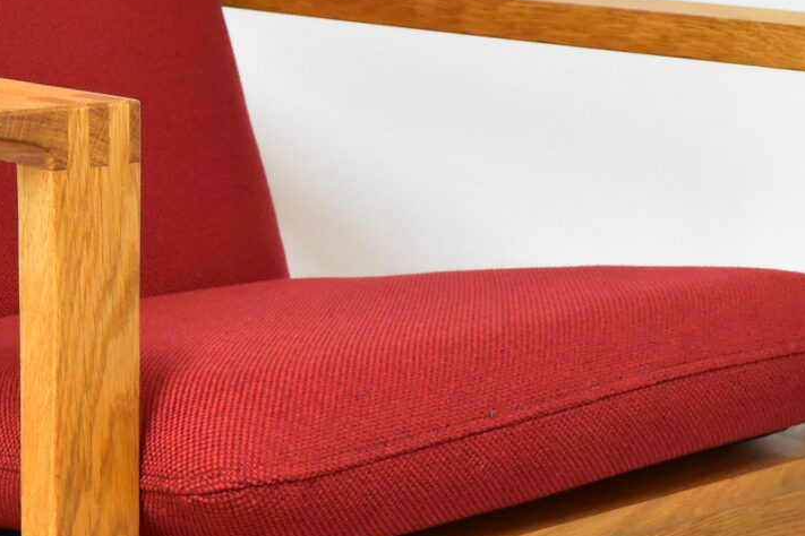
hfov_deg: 18.8
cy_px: 478
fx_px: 2415
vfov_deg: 12.6
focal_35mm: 108
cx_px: 175
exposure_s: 1/15
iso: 1600
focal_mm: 20
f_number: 6.3
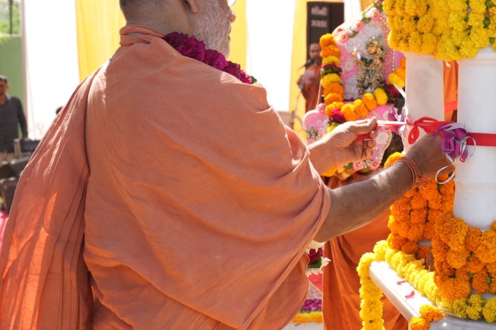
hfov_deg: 27.4
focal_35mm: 71
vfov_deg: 19.1
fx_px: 978
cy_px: 121
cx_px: 452
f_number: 5
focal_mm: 34
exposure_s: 1/125
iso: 100
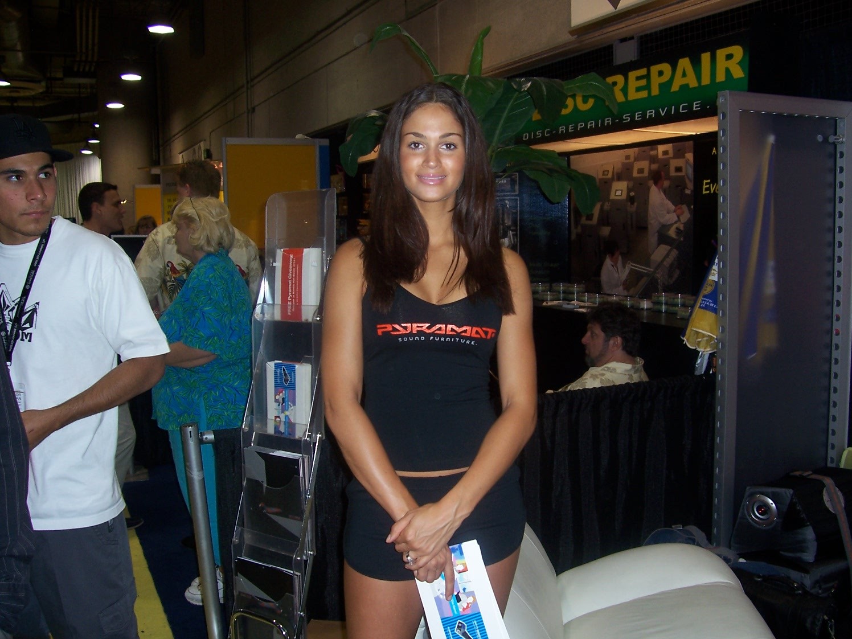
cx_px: 426
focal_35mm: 34
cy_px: 320
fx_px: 837
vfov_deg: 41.8
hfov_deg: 54.0
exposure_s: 1/60
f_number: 2.7
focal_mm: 5.6
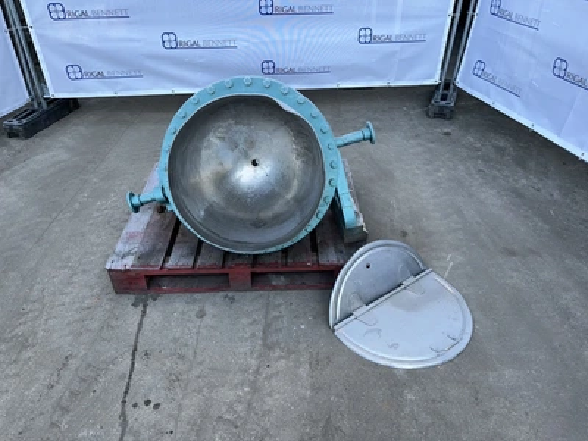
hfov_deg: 67.3
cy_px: 220
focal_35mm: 26
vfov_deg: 53.1
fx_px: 442
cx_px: 294
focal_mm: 5.1
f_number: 1.6
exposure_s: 1/236
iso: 32
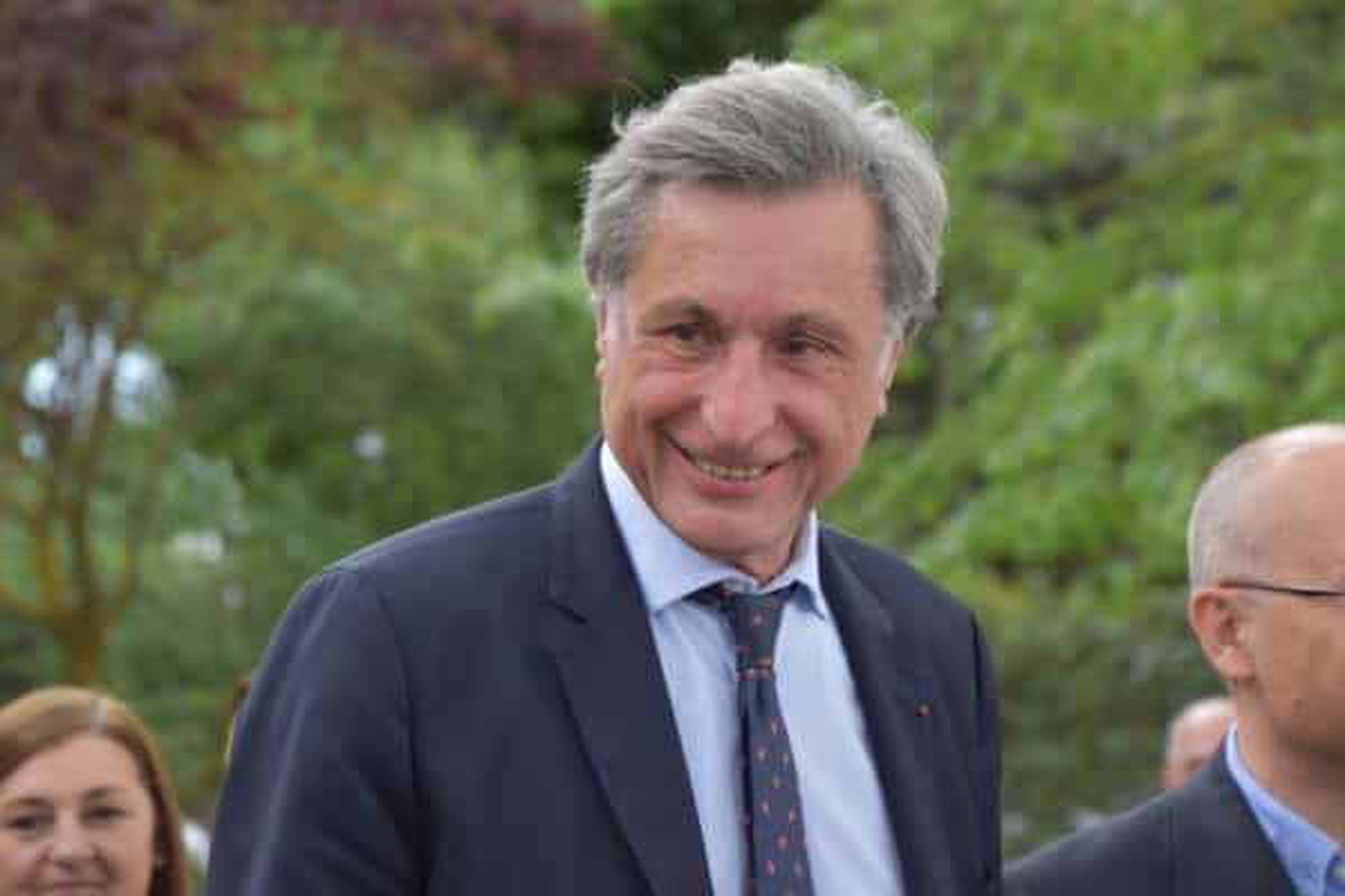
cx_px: 672
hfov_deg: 17.1
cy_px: 448
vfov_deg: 11.4
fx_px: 4483
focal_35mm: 120
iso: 800
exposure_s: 1/500
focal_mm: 80
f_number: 5.3
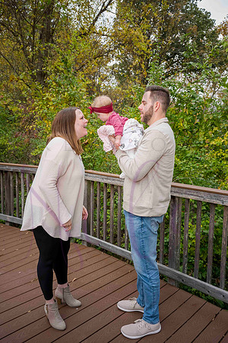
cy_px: 172
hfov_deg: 46.4
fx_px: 266
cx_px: 114
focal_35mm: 28
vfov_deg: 65.5
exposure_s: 1/500
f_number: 5.6
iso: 400
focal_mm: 28
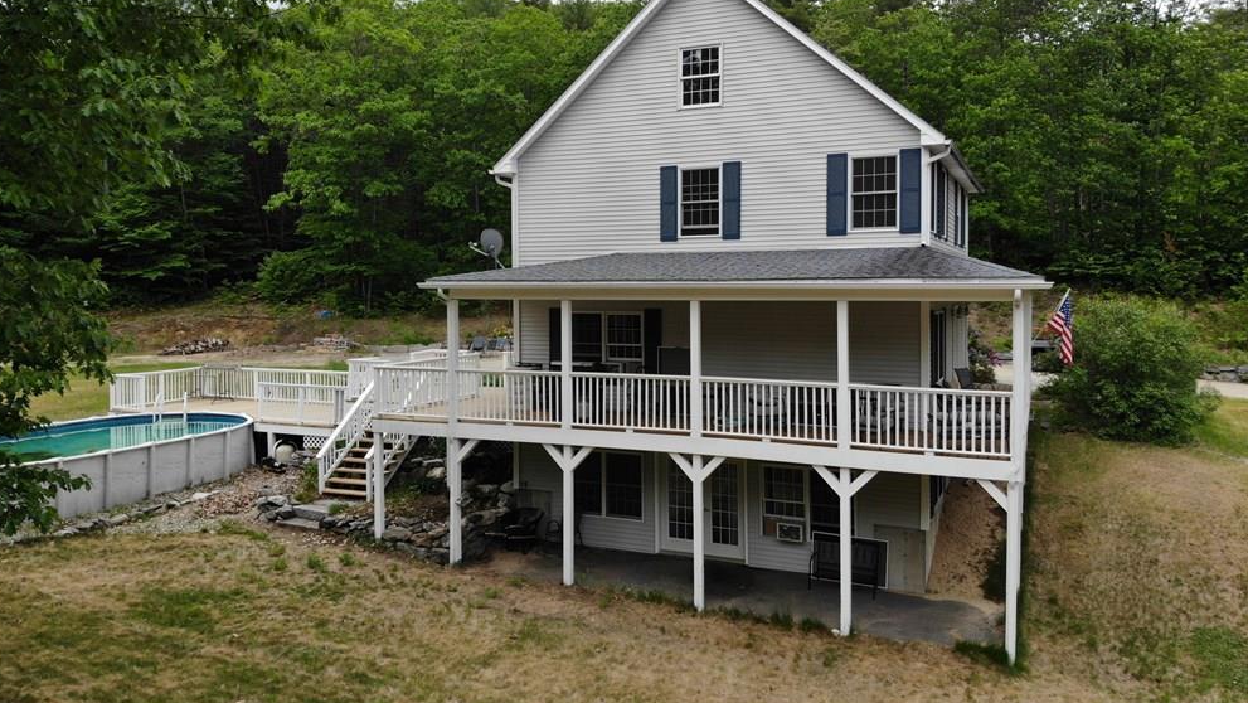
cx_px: 626
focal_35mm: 27
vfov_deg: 42.9
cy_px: 311
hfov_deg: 69.8
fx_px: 894
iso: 100
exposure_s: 1/535
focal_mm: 4.5
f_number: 2.8
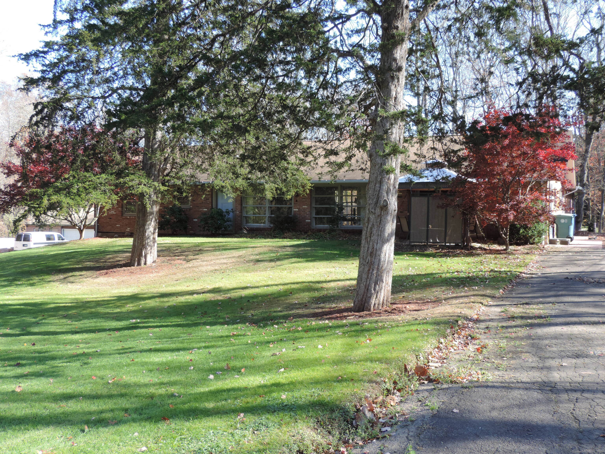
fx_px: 699
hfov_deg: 46.8
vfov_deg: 36.0
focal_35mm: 40
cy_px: 227
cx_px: 302
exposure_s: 1/125
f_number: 3.3
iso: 80
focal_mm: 7.1
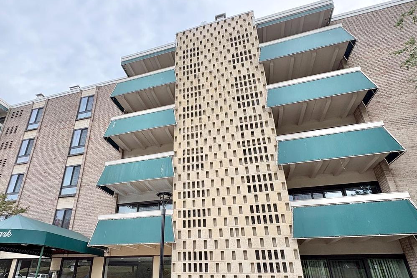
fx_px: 243
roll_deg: -1.4
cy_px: 179
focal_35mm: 21
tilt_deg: +24.1
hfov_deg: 80.5
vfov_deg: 58.5
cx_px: 174
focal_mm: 2.22
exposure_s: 1/399
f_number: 2.2
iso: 40
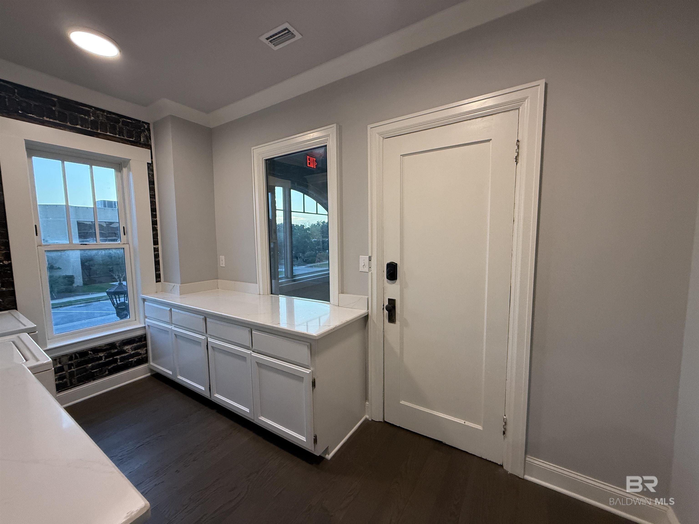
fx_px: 283
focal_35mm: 14
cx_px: 350
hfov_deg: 102.1
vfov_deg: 85.7
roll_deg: +1.1
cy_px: 262
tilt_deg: -5.4
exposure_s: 1/120
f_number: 2.2
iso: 320
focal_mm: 2.22
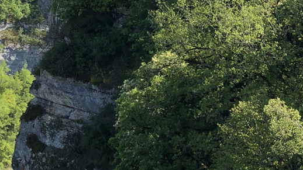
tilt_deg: +1.4
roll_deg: +0.0
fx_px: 1406
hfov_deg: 12.2
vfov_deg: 6.8
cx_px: 257
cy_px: -117
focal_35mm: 175
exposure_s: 1/706
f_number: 2.4
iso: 16
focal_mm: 6
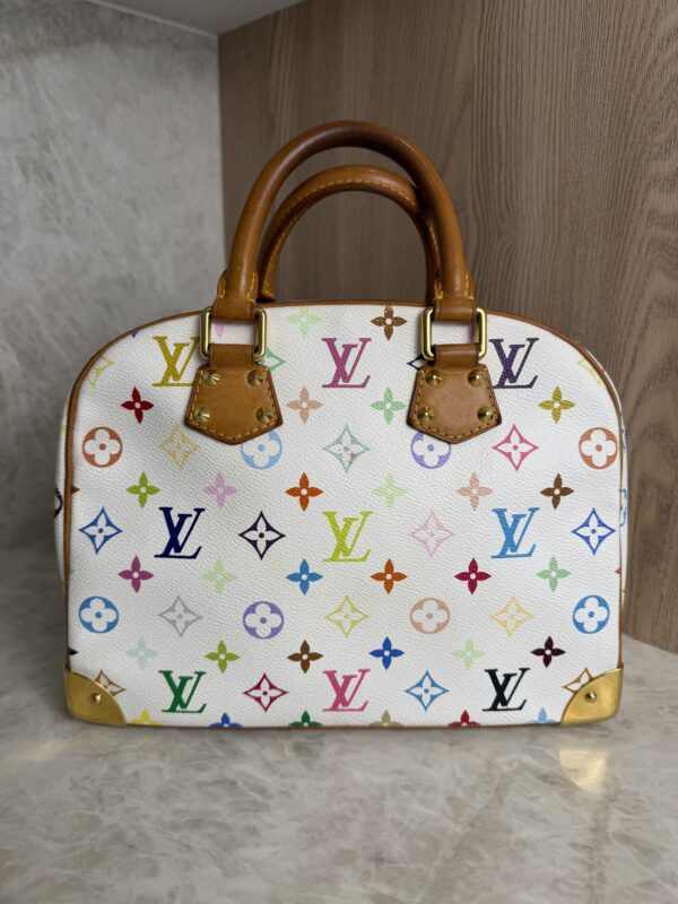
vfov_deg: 71.6
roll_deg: -1.2
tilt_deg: -14.7
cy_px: 452
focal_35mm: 24
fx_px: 627
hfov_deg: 56.8
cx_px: 339
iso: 64
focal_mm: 6.76
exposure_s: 1/254
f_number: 1.78
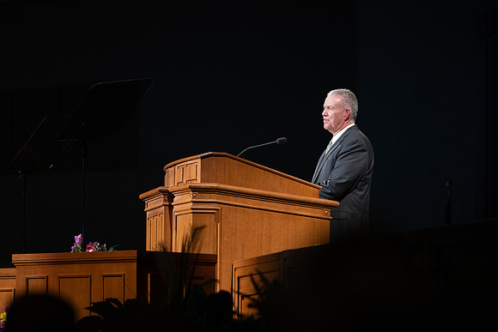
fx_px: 2992
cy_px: 199
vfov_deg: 6.4
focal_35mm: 216
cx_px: 228
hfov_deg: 9.5
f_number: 2.8
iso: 1000
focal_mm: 180
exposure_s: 1/160
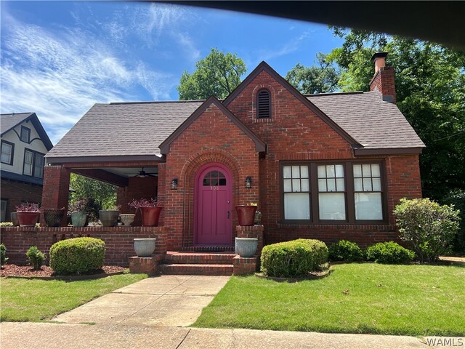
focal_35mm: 26
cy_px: 174
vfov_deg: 53.1
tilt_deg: +9.0
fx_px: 349
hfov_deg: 67.3
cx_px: 232
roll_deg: +0.0
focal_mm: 5.7
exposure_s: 1/2208
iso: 50
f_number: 1.5
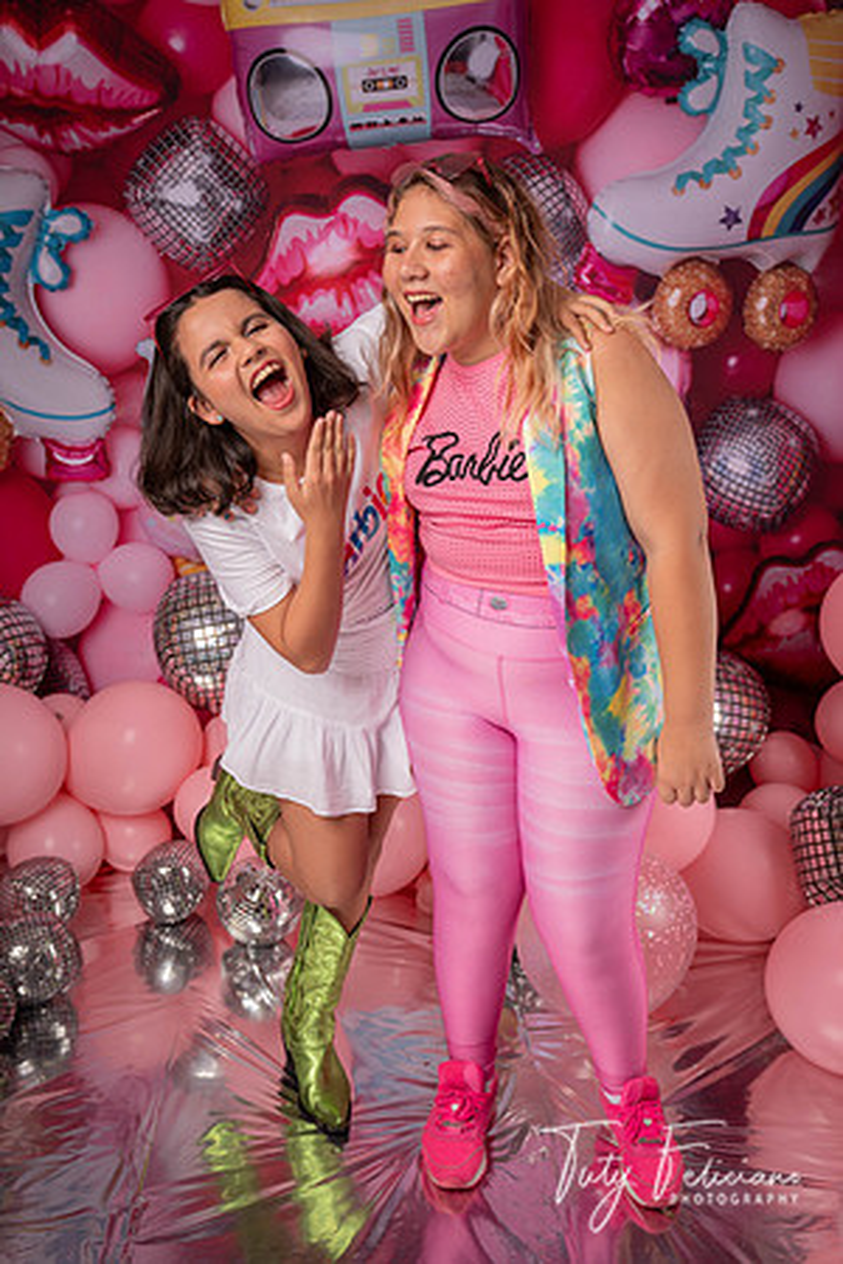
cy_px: 632
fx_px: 1194
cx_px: 422
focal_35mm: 34
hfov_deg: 38.9
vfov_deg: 55.8
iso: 125
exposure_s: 1/100
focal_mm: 34
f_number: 4.5
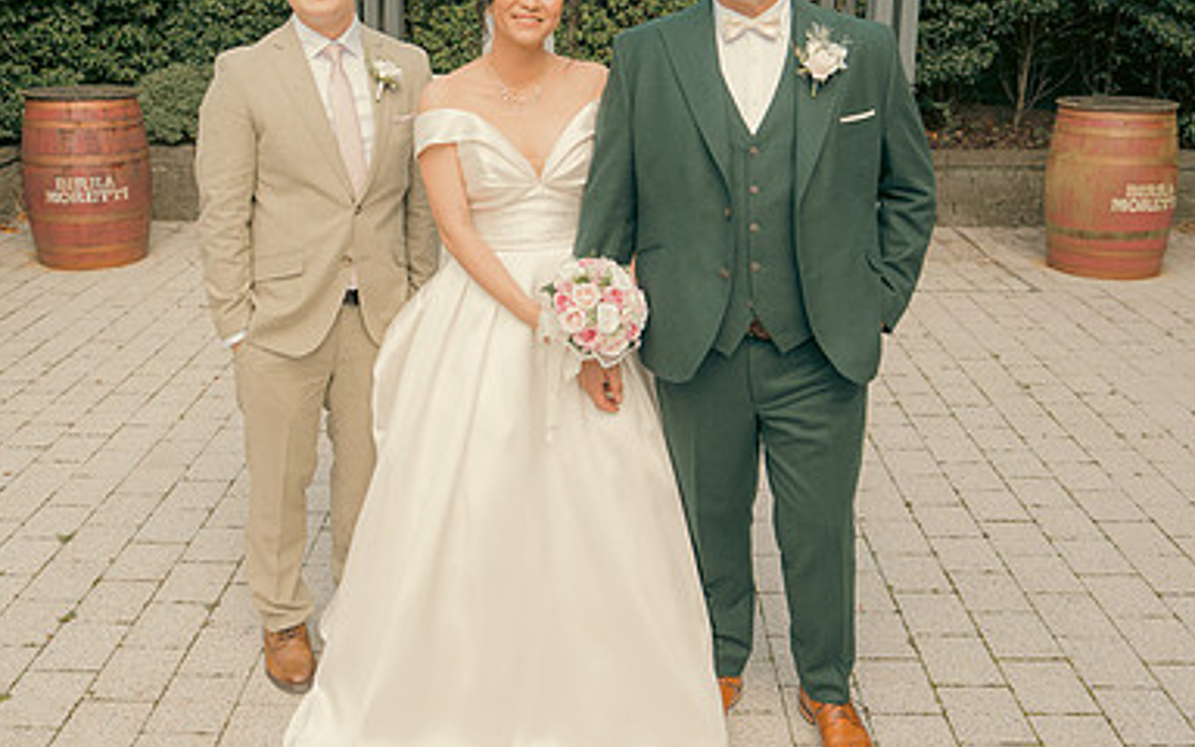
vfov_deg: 34.0
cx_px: 582
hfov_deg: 52.7
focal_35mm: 37
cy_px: 232
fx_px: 1205
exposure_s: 1/250
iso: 125
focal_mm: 24
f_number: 3.5
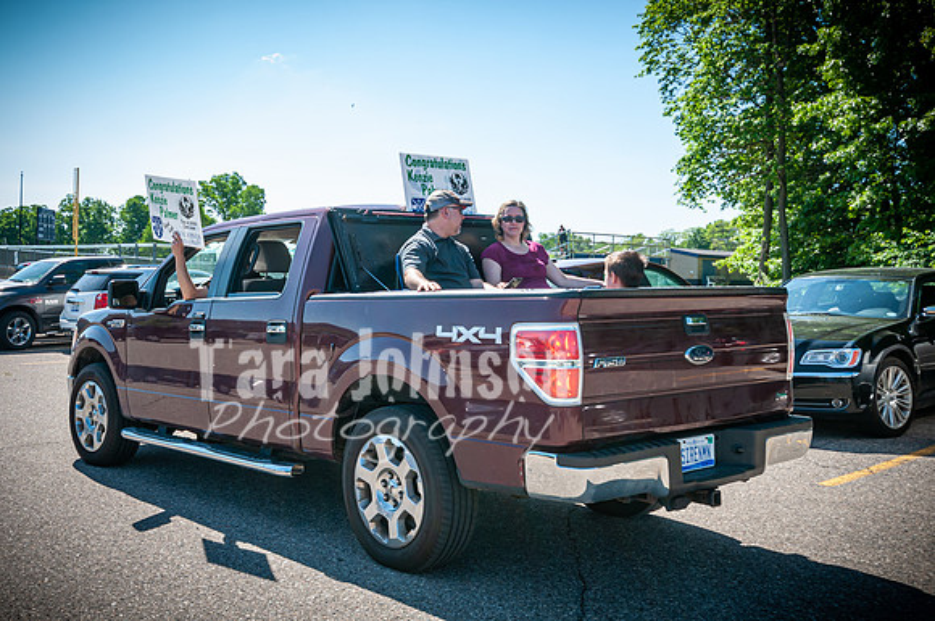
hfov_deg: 49.8
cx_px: 388
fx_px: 1003
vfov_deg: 34.3
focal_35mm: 39
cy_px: 257
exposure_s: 1/200
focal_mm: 22
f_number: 7.1
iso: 200
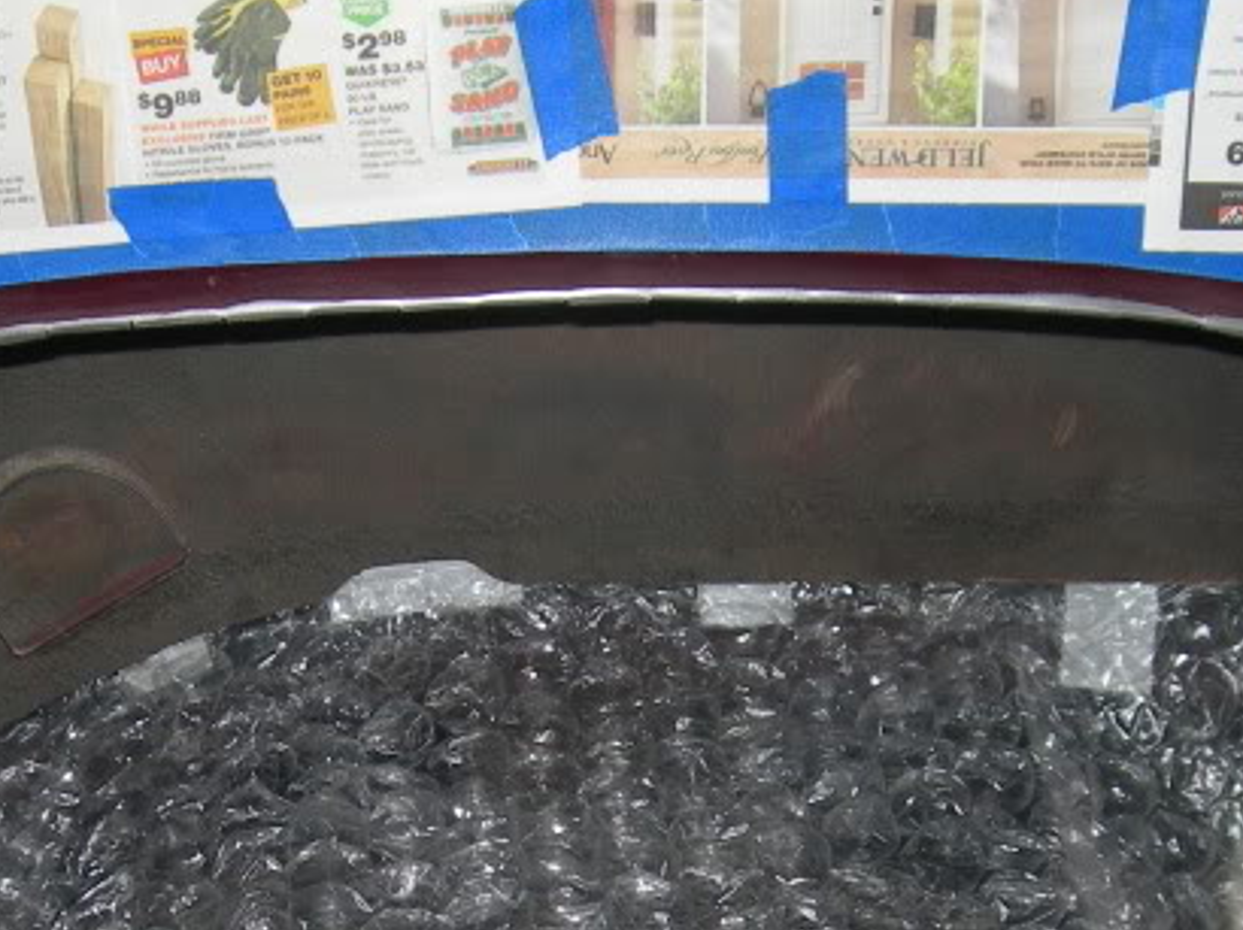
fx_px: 3409
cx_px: 564
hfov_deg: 20.7
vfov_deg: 15.3
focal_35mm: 95
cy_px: 888
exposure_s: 1/60
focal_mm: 7.8
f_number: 2.8
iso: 50
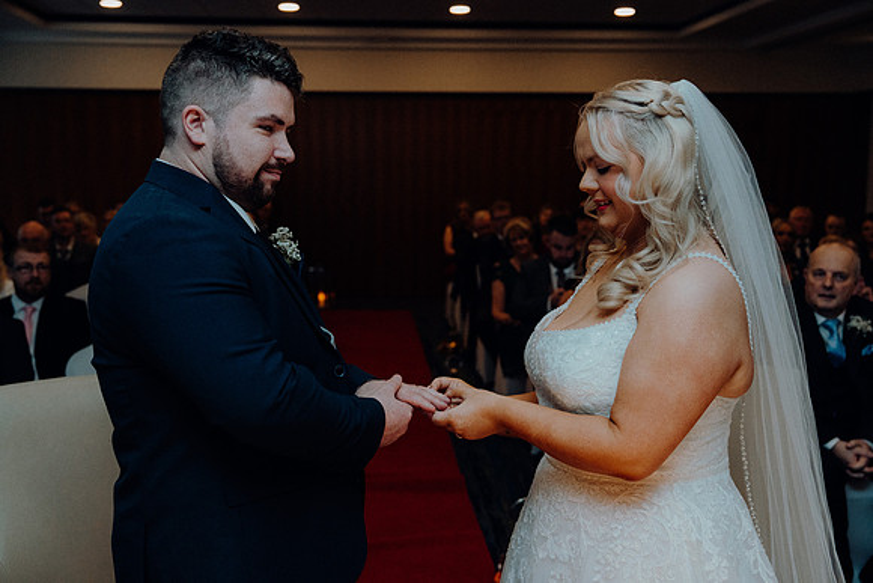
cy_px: 292
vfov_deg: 32.6
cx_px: 436
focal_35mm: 41
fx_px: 994
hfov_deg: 47.4
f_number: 3.5
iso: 2500
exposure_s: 1/160
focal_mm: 41
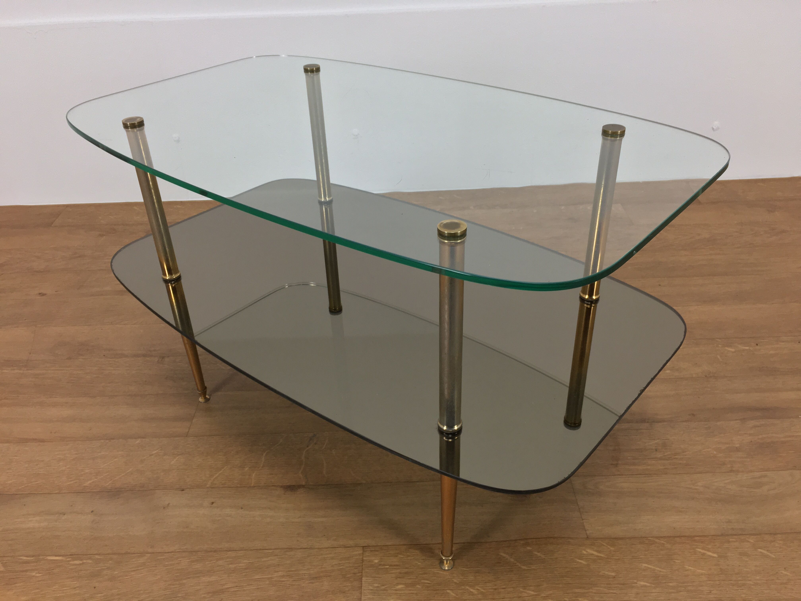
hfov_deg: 61.7
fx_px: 671
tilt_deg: -32.3
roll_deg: +1.7
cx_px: 400
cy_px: 300
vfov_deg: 48.2
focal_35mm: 29
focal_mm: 4.15
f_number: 2.2
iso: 40
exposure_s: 1/33
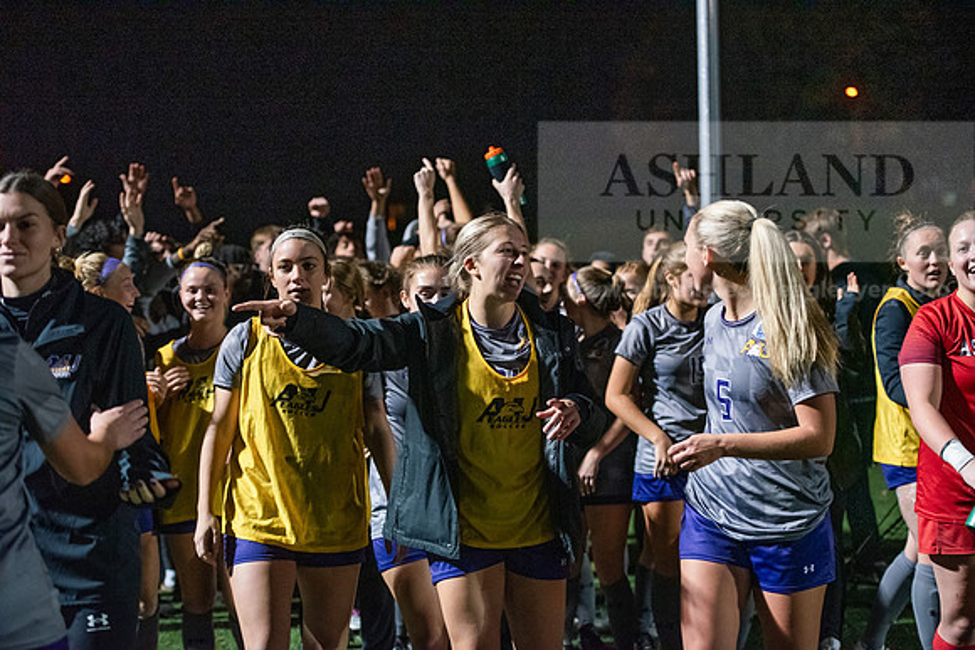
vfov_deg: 19.5
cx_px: 488
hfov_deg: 28.8
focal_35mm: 70
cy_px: 325
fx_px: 1896
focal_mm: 70
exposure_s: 1/800
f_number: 3.2
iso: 8000
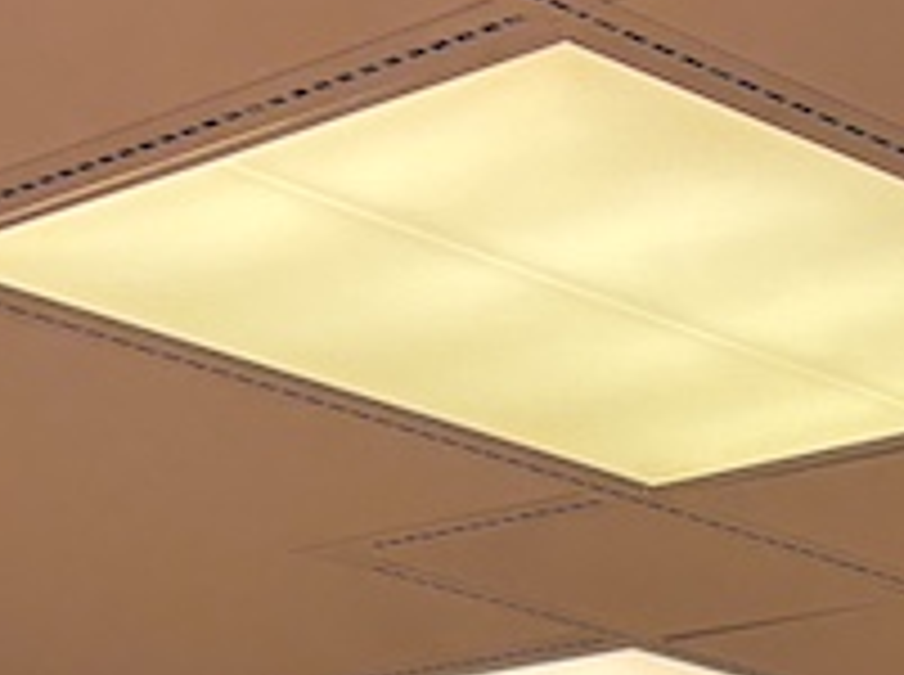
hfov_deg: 13.2
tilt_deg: -2.9
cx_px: 967
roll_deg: -3.9
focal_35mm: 147
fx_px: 3832
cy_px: 1652
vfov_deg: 9.0
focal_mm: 5.96
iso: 125
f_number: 1.6
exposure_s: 1/100
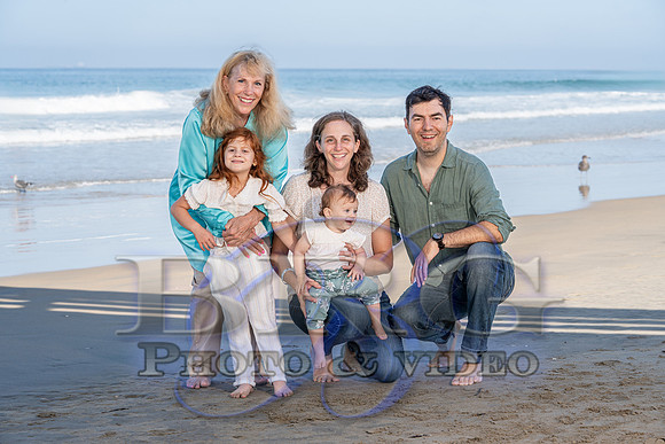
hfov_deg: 23.6
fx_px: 1589
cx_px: 332
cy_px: 222
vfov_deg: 15.9
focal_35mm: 86
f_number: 6.3
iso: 160
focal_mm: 86
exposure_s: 1/320
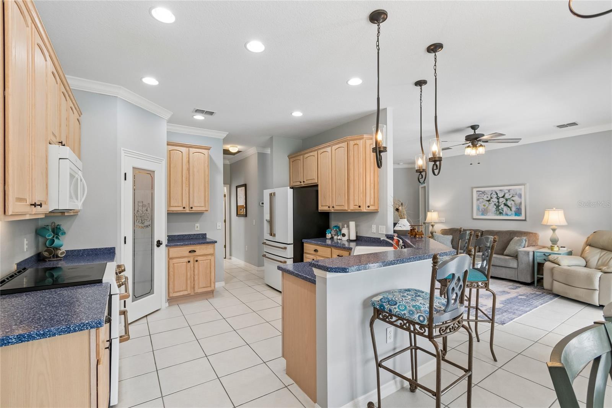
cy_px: 204
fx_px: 255
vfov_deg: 77.3
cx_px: 306
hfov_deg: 100.4
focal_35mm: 15
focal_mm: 10
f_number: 7.1
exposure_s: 1/13
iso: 100
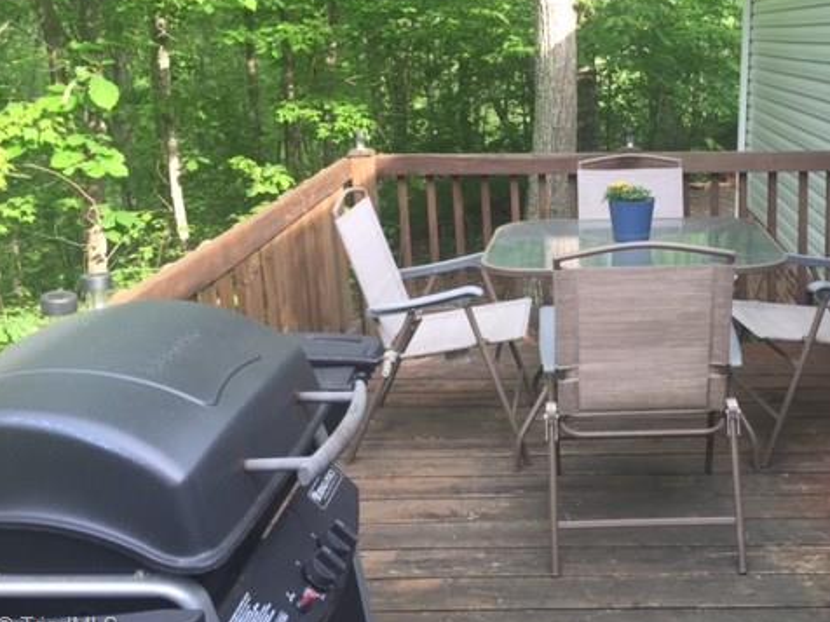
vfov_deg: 36.6
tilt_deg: -11.4
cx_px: 551
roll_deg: -1.7
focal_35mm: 39
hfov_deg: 47.1
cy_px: 225
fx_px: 935
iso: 32
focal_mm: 4.15
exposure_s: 1/120
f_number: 2.2
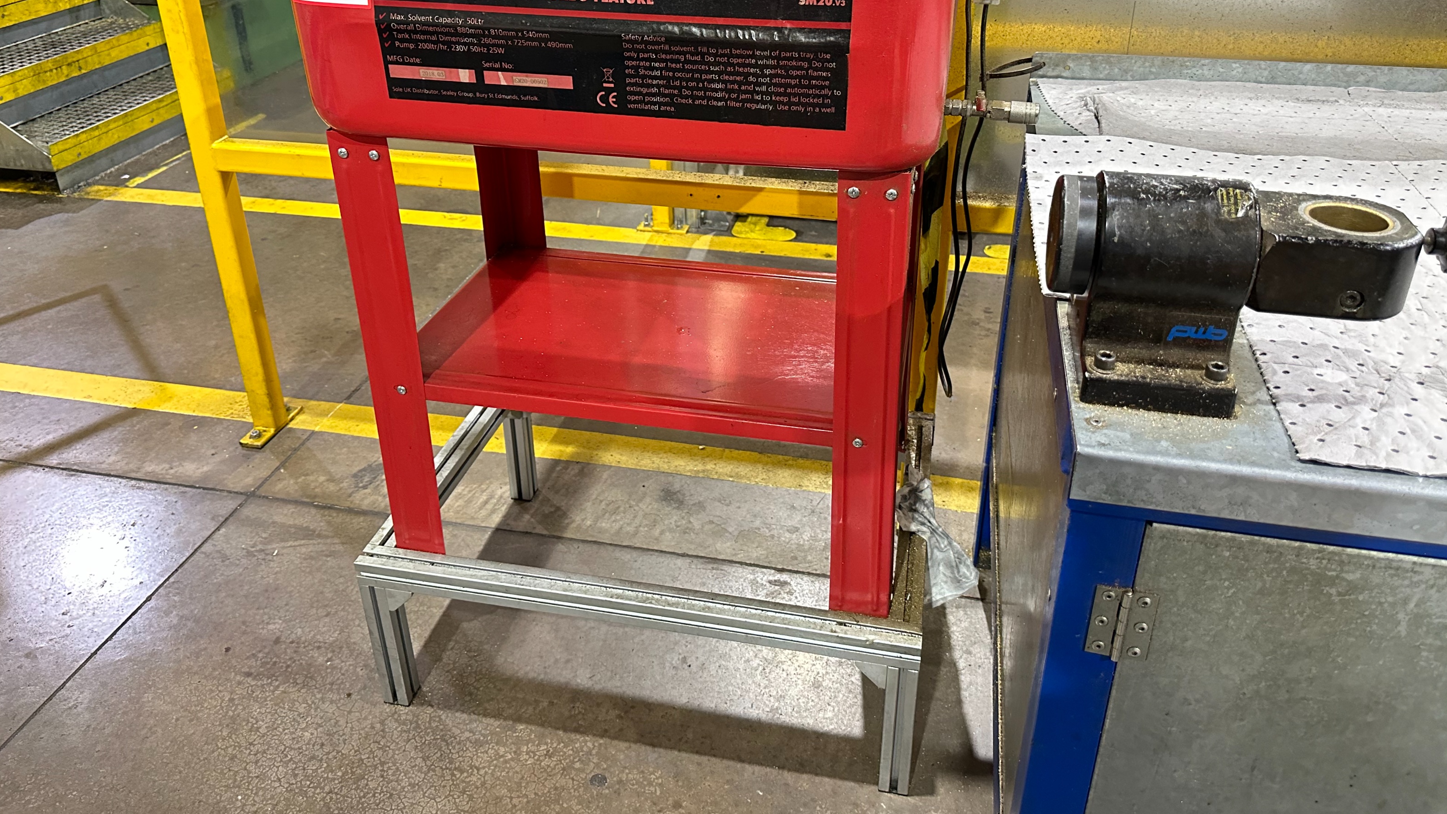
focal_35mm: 27
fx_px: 1036
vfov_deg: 42.2
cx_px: 726
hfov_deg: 69.9
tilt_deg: -25.9
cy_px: 262
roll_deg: +0.6
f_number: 1.78
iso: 640
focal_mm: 6.86
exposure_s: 1/50
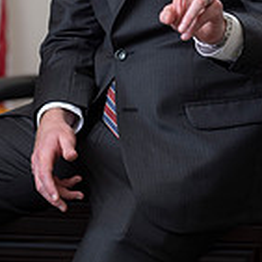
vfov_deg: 6.9
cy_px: -117
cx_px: 175
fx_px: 2141
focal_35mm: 250
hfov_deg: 7.0
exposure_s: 1/125
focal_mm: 92
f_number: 3.5
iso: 200
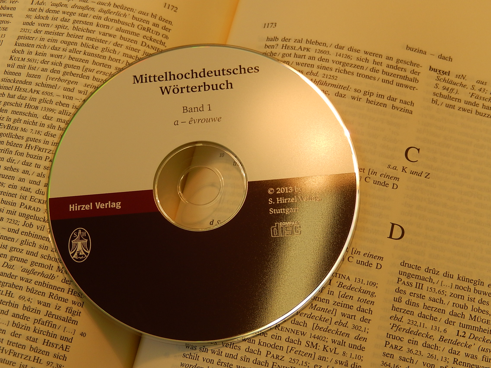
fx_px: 823
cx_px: 246
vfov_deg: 25.2
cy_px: 184
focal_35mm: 58
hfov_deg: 33.2
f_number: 4.6
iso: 125
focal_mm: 10.4
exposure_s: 1/125
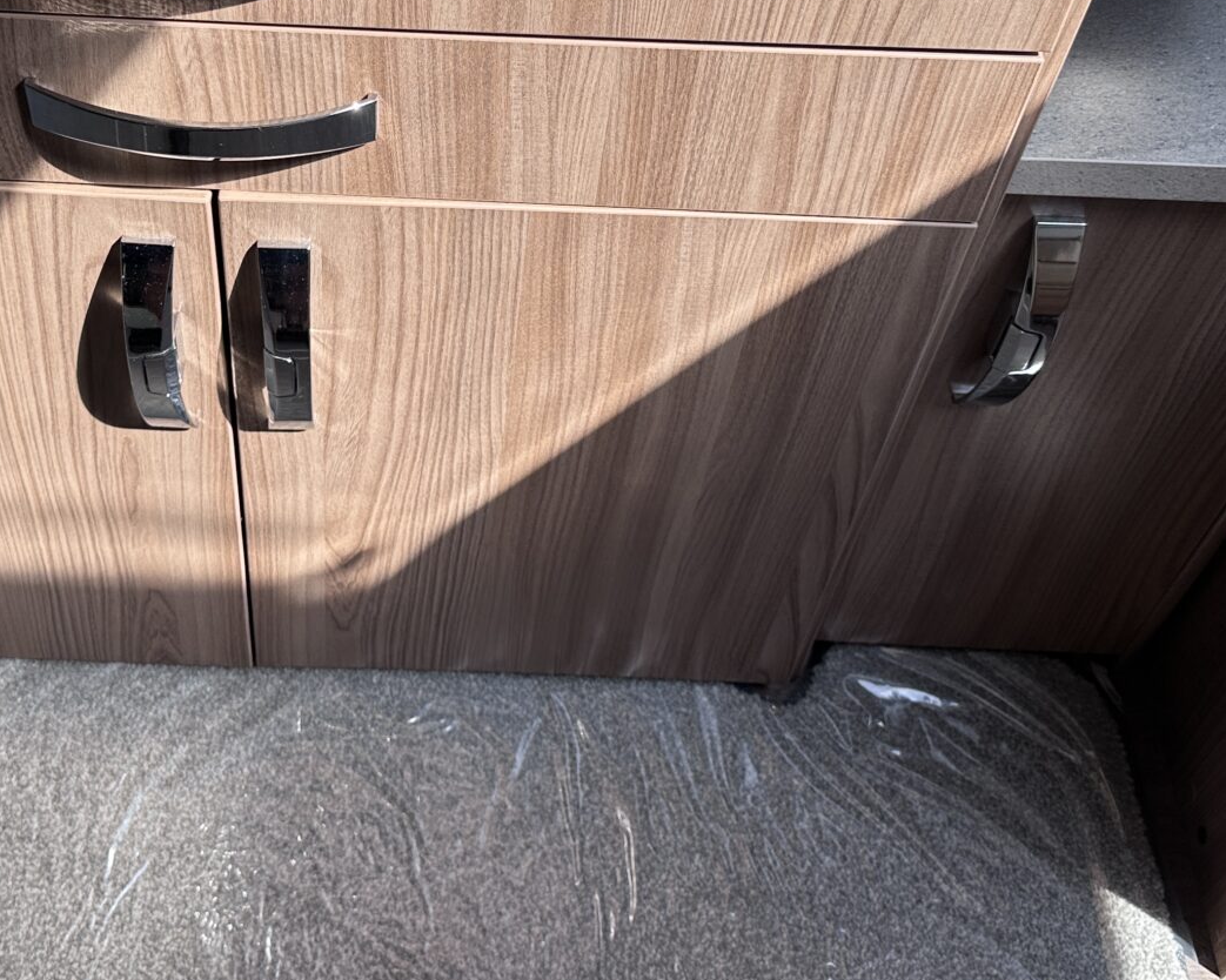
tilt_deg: -46.9
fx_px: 1669
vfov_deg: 32.0
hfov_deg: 40.0
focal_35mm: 46
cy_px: 227
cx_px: 448
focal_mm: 6.86
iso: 80
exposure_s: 1/1374
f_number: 1.78
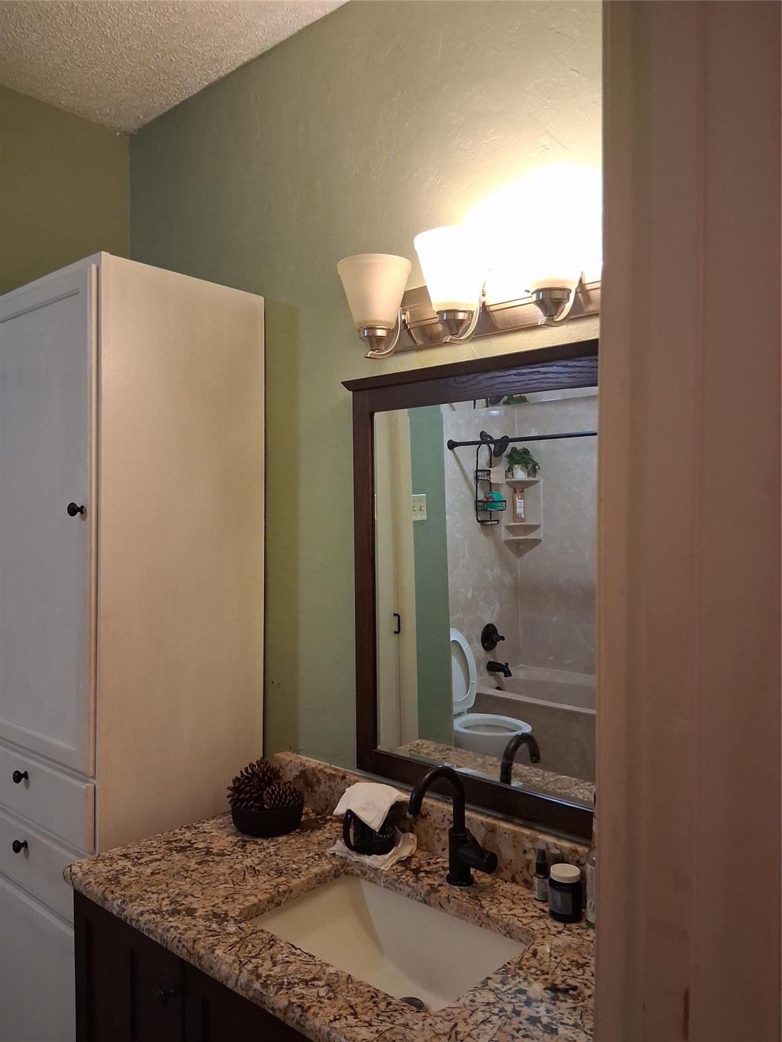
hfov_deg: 53.1
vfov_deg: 67.3
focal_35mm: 26
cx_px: 391
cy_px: 521
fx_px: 783
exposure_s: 1/100
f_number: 1.8
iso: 500
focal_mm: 3.98
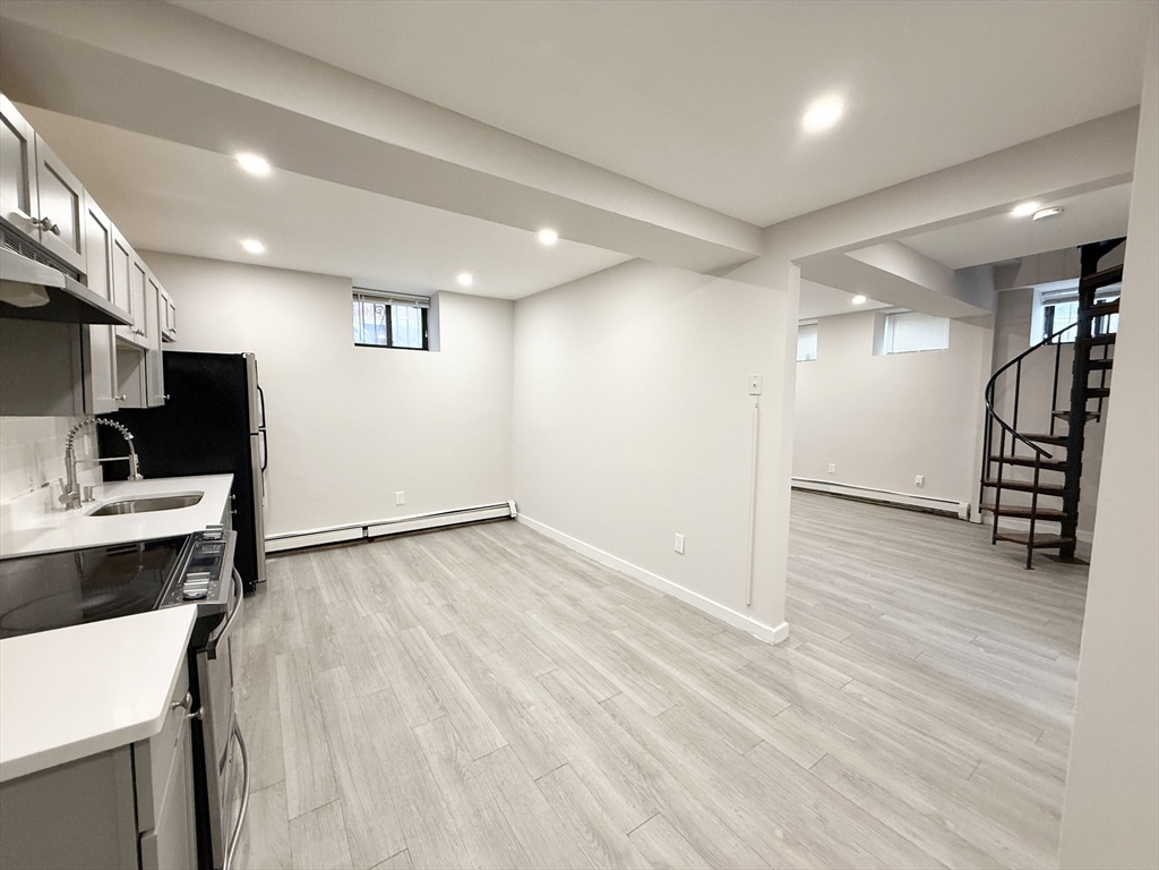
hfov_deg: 102.1
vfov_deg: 85.7
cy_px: 435
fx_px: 469
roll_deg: -0.4
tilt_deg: -4.4
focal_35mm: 14
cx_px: 580
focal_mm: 2.22
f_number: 2.2
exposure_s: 1/120
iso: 250
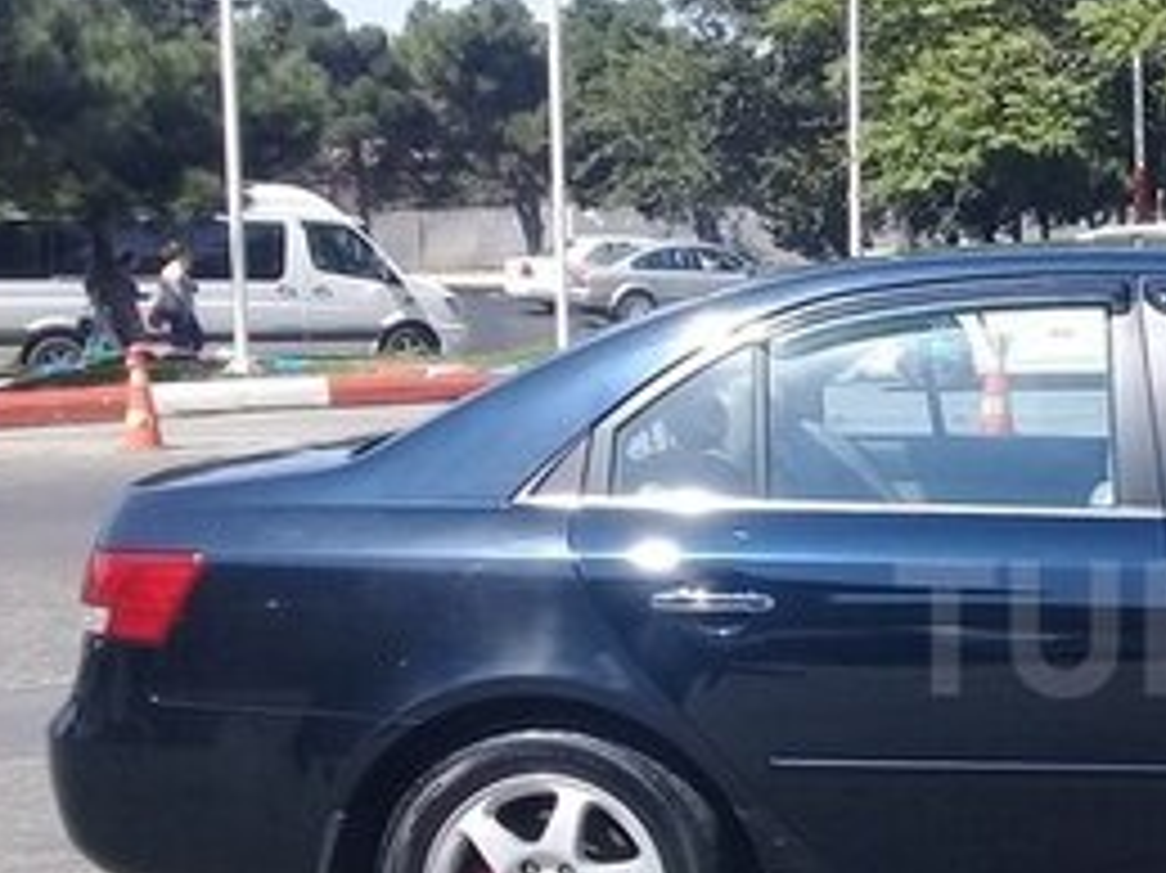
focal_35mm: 79
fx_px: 2660
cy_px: 628
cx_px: 1355
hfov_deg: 22.9
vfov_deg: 18.6
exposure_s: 1/747
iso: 50
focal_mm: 3.3
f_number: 2.2
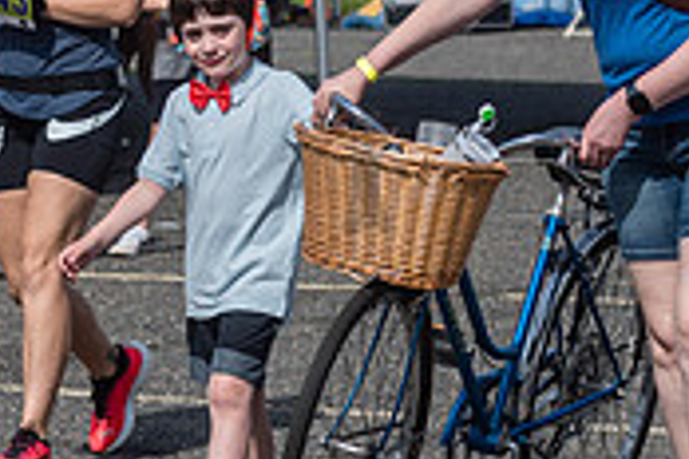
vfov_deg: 4.8
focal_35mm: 287
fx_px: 5492
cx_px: 364
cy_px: 164
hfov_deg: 7.2
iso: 250
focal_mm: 86
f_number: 4.5
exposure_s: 1/3200
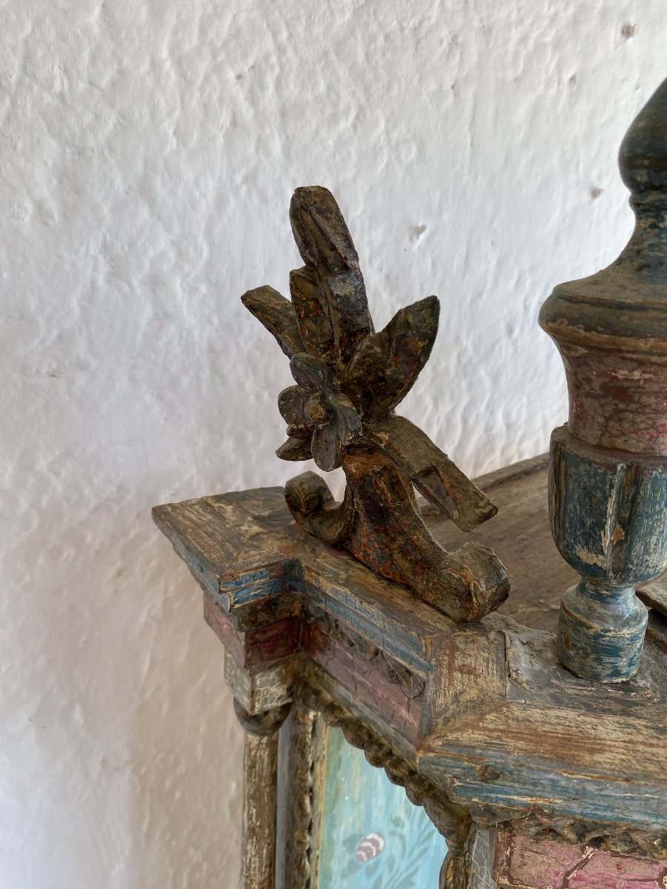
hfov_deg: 53.1
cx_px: 334
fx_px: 668
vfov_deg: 67.3
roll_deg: -3.9
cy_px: 444
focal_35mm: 26
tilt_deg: -18.0
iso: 32
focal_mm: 4.25
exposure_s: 1/190
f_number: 1.8
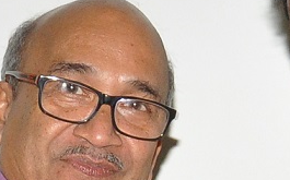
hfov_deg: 5.4
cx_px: 348
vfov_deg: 3.3
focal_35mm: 388
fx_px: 3063
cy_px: 361
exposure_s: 1/125
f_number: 7.1
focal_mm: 32
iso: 1000
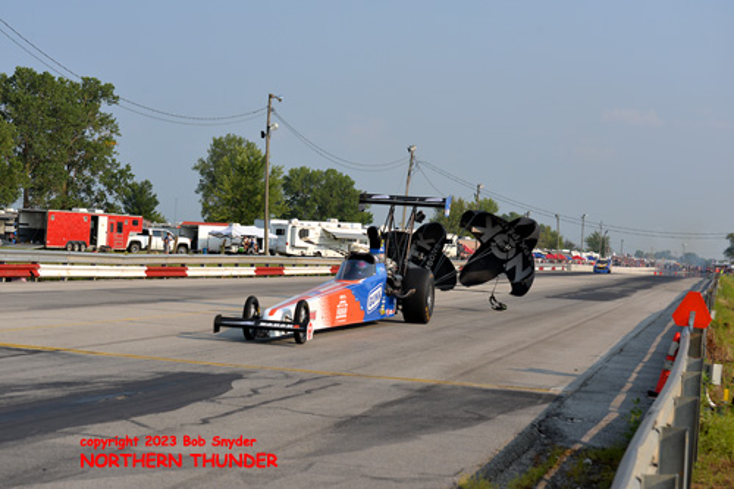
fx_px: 1427
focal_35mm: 70
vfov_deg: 19.4
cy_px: 244
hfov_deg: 28.9
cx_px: 367
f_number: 7.1
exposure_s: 1/1600
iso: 400
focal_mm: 70
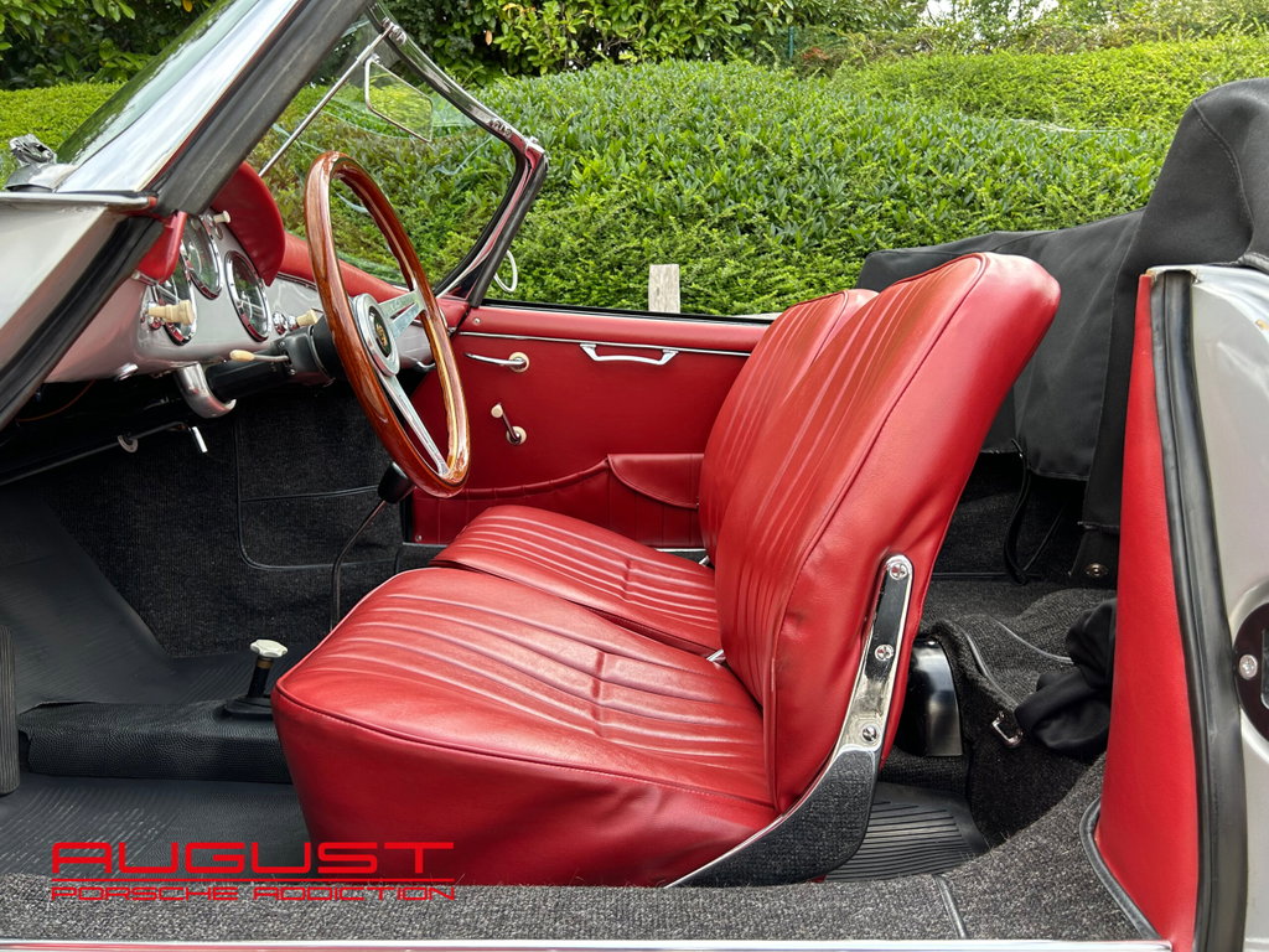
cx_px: 634
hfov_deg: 67.3
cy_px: 476
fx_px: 953
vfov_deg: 53.1
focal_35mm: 26
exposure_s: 1/516
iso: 50
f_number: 1.5
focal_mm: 5.7
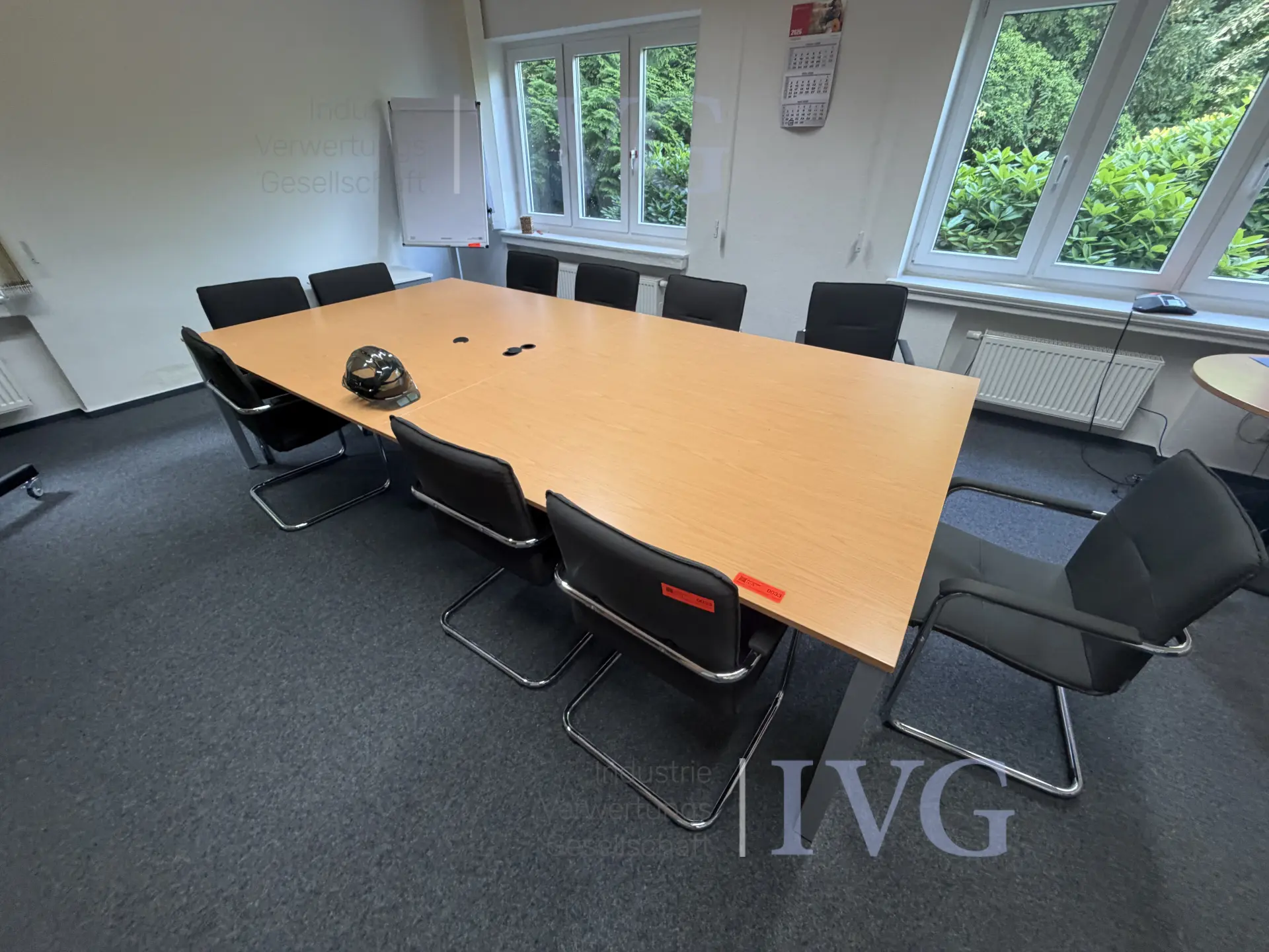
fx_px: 513
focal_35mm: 14
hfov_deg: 102.1
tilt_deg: -32.3
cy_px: 476
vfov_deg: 85.7
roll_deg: +0.7
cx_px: 634
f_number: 2.2
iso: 250
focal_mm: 2.22
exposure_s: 1/100
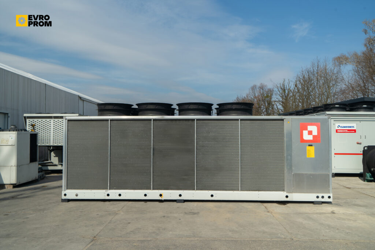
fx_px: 302
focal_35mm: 29
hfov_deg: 63.7
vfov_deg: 45.0
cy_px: 125
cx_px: 188
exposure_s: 1/100
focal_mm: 29
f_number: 10
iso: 100
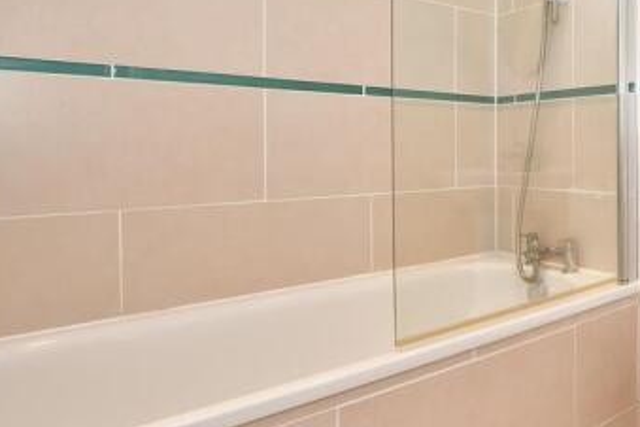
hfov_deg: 53.7
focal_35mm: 29
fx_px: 516
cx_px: 600
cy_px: 146
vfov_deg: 44.4
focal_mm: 10
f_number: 8
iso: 400
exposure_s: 1/20
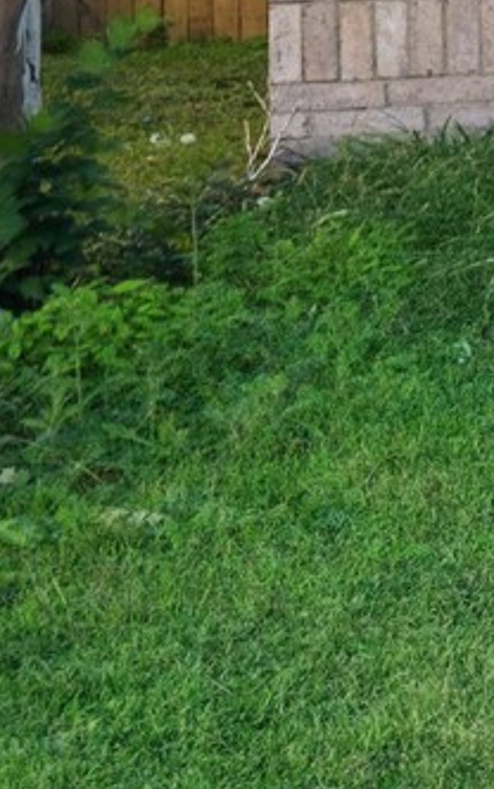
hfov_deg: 6.5
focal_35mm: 100
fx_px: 2150
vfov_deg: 19.5
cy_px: -176
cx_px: 2415
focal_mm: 15
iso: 100
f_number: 11
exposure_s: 1/40
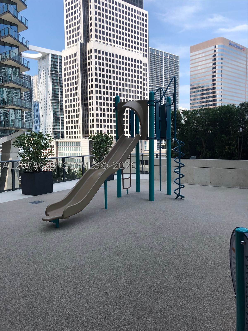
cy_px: 166
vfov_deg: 63.4
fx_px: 267
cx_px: 124
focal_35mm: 28
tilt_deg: -7.6
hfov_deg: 49.7
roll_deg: +1.0
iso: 20
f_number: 1.8
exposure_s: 1/1297
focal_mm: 4
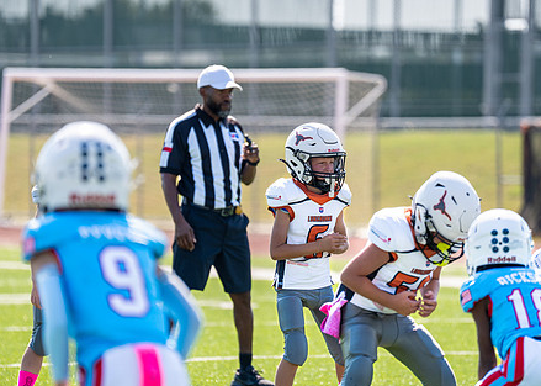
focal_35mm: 310
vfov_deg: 4.6
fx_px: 4760
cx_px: 291
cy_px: 210
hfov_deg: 6.5
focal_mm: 200
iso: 100
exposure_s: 1/1250
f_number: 2.8
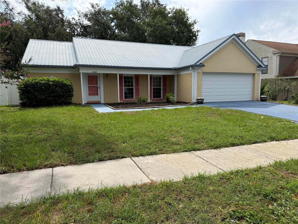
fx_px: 207
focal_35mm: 24
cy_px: 112
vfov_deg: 56.8
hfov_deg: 71.6
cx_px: 149
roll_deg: +0.5
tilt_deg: -5.5
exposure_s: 1/3279
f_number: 1.78
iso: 80
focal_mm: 6.76
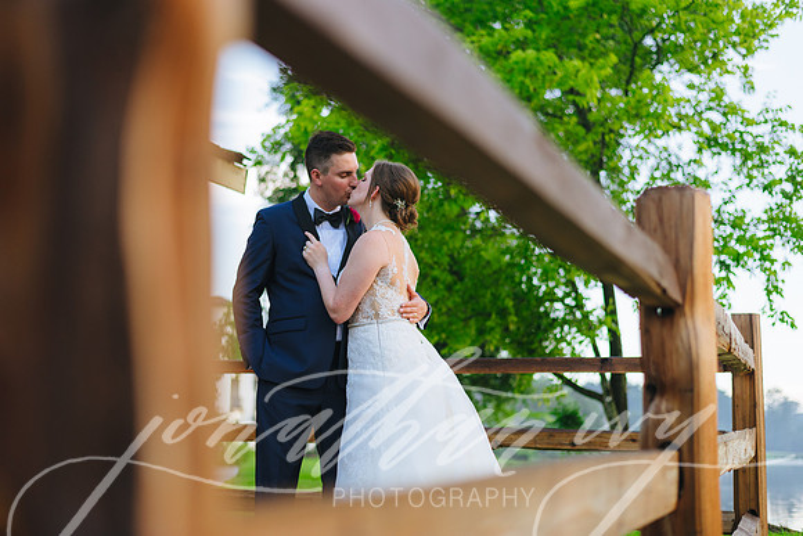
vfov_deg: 27.0
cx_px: 402
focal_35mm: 50
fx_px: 1115
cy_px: 268
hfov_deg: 39.6
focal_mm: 50
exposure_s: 1/800
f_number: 2.2
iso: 640
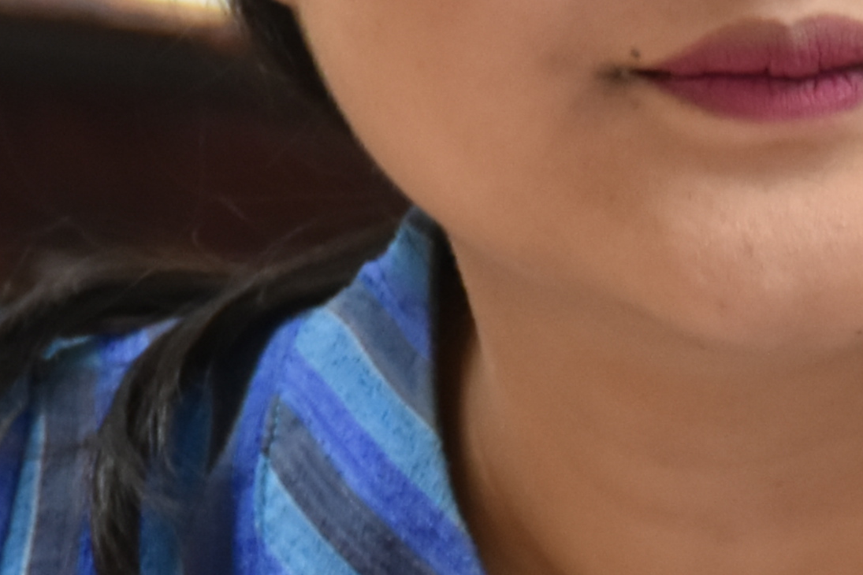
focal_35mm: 699
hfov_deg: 3.0
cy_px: 140
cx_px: 650
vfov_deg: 2.0
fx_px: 16749
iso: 800
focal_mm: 85
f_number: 5.3
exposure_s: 1/15
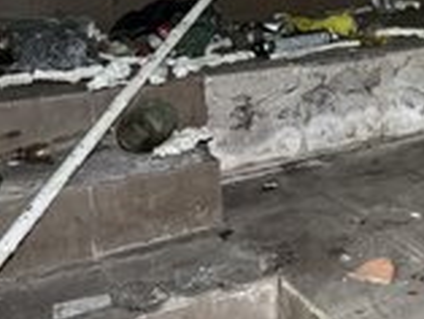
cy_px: 16
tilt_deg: -4.9
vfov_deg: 23.3
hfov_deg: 29.8
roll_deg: +0.6
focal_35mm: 61
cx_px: 408
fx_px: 748
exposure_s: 1/33
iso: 1000
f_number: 1.78
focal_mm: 6.76
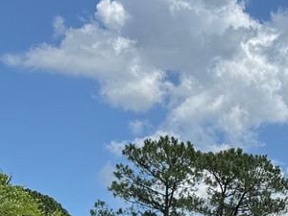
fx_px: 1065
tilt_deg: +5.8
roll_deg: +0.0
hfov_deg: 13.8
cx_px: 513
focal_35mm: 128
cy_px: 302
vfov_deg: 11.2
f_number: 1.78
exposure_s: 1/7092
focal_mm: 6.76
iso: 80
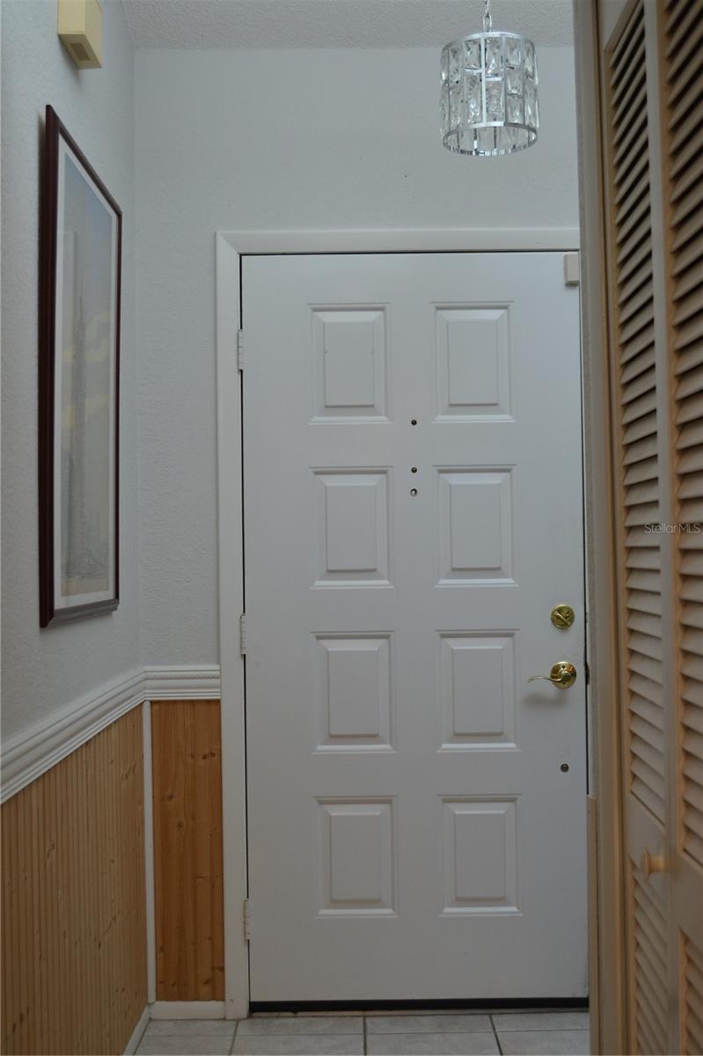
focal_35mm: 39
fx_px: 1143
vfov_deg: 49.6
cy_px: 528
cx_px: 352
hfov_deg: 34.2
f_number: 4.5
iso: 400
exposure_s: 1/80
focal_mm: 26
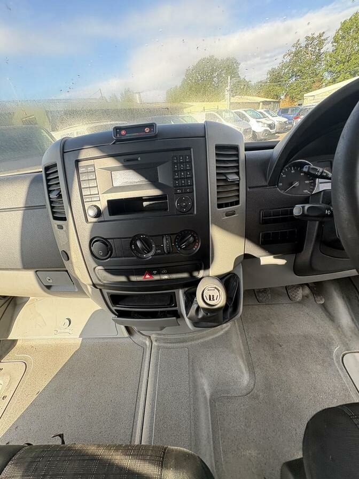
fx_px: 194
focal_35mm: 14
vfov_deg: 102.1
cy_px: 240
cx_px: 180
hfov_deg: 85.7
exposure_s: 1/138
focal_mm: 2.22
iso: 100
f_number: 2.2
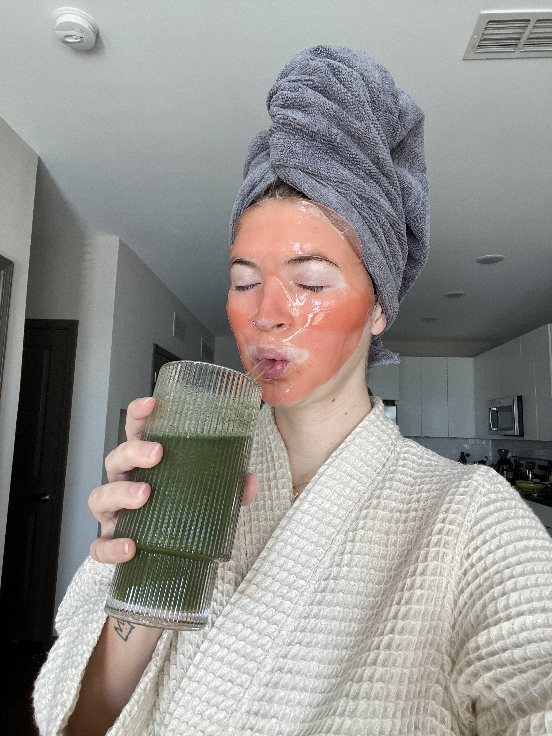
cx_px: 276
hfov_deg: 58.9
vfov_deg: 73.9
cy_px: 368
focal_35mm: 23
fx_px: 489
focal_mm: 2.71
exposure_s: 1/95
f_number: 2.2
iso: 100
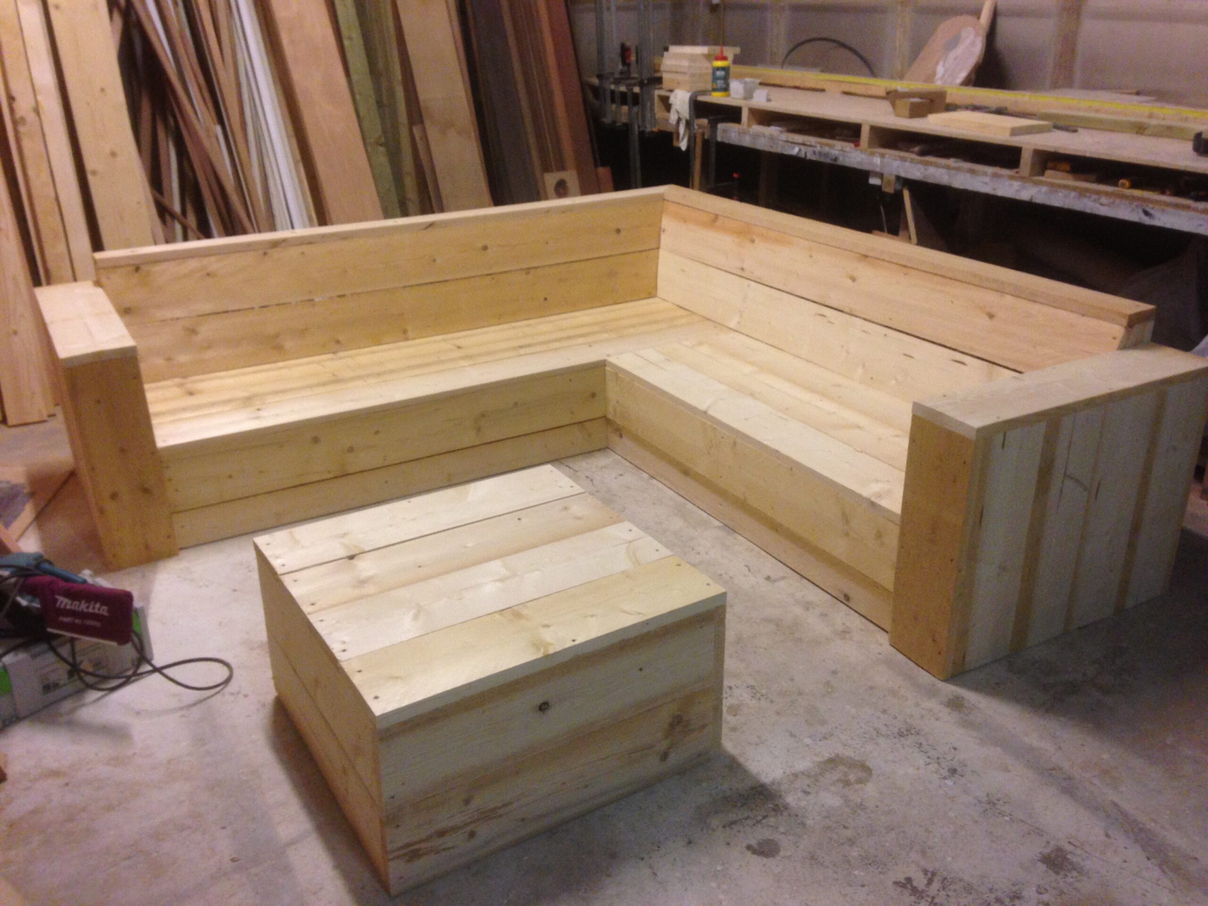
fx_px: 1152
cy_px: 453
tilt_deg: -25.1
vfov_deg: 42.9
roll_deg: +1.5
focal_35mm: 33
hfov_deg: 55.4
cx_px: 604
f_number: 2.4
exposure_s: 1/20
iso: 160
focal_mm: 4.12
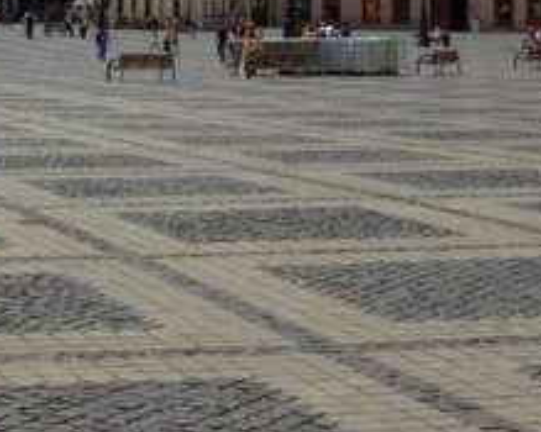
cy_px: -106
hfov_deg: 15.8
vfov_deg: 12.6
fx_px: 1911
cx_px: 5
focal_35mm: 119
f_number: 9.5
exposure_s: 1/500
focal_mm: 23.13
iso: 100
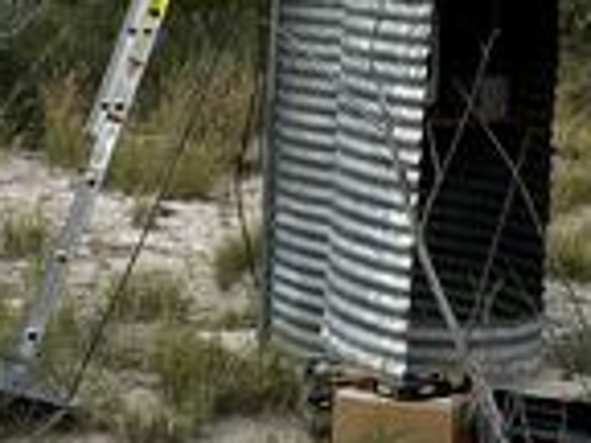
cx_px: 226
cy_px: -66
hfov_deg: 19.6
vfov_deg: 14.4
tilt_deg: +1.2
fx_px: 1707
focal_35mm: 100
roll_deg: -3.1
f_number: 1.78
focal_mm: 6.86
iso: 80
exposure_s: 1/7042
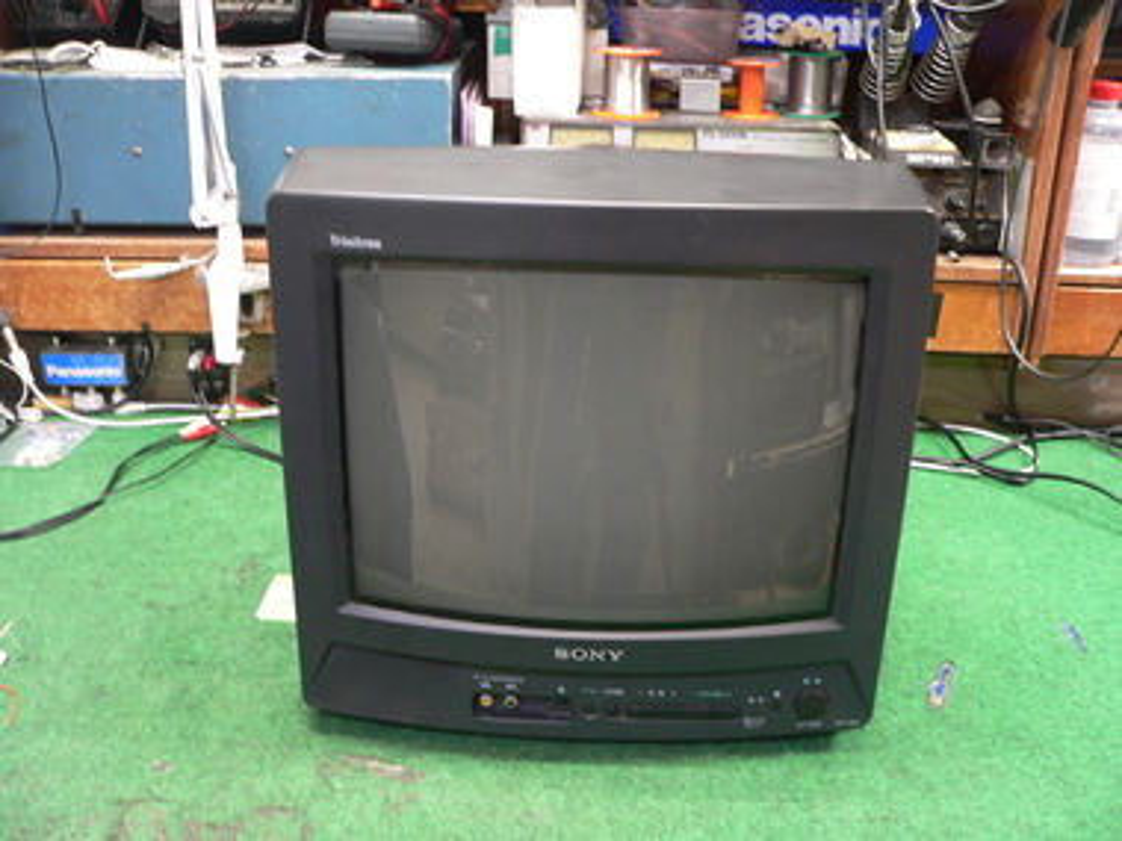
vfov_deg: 39.7
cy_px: 420
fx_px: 1167
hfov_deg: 51.4
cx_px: 561
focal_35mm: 36
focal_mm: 6
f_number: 2.8
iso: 200
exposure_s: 1/5
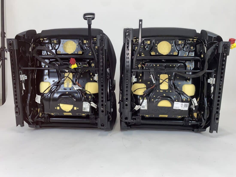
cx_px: 118
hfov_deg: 67.3
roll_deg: -0.7
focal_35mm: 26
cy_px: 88
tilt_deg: -2.5
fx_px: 177
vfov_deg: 53.1
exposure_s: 1/100
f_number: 1.8
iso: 80
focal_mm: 4.25
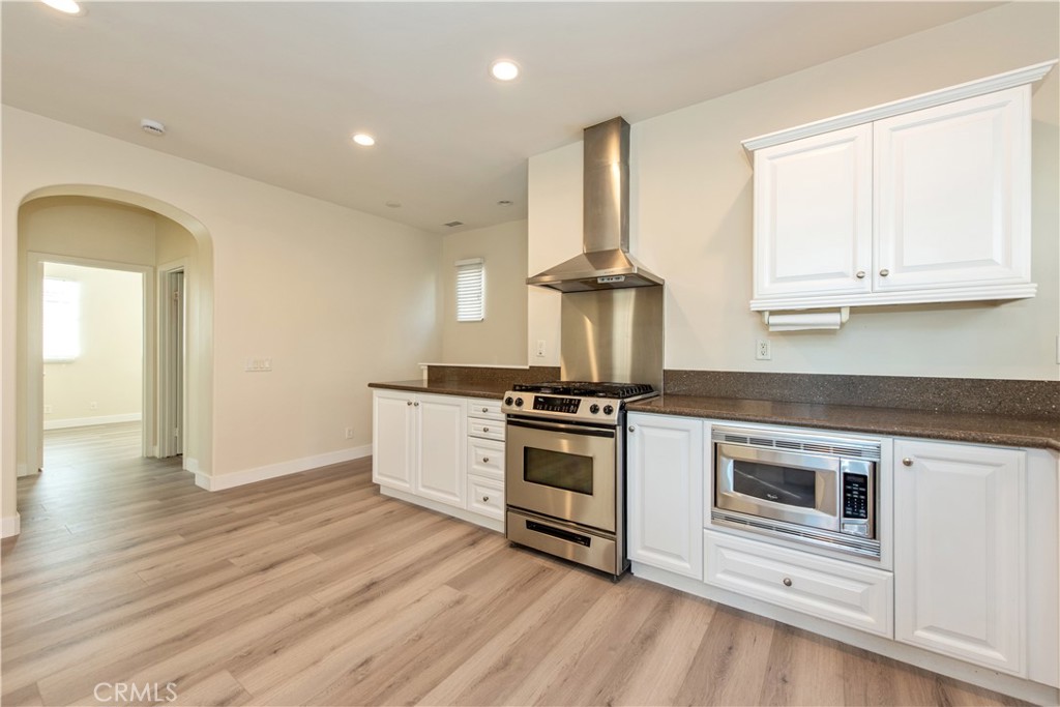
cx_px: 530
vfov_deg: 81.2
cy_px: 354
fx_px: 412
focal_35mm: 14
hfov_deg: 104.2
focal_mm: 14
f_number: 5
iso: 800
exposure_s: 1/100
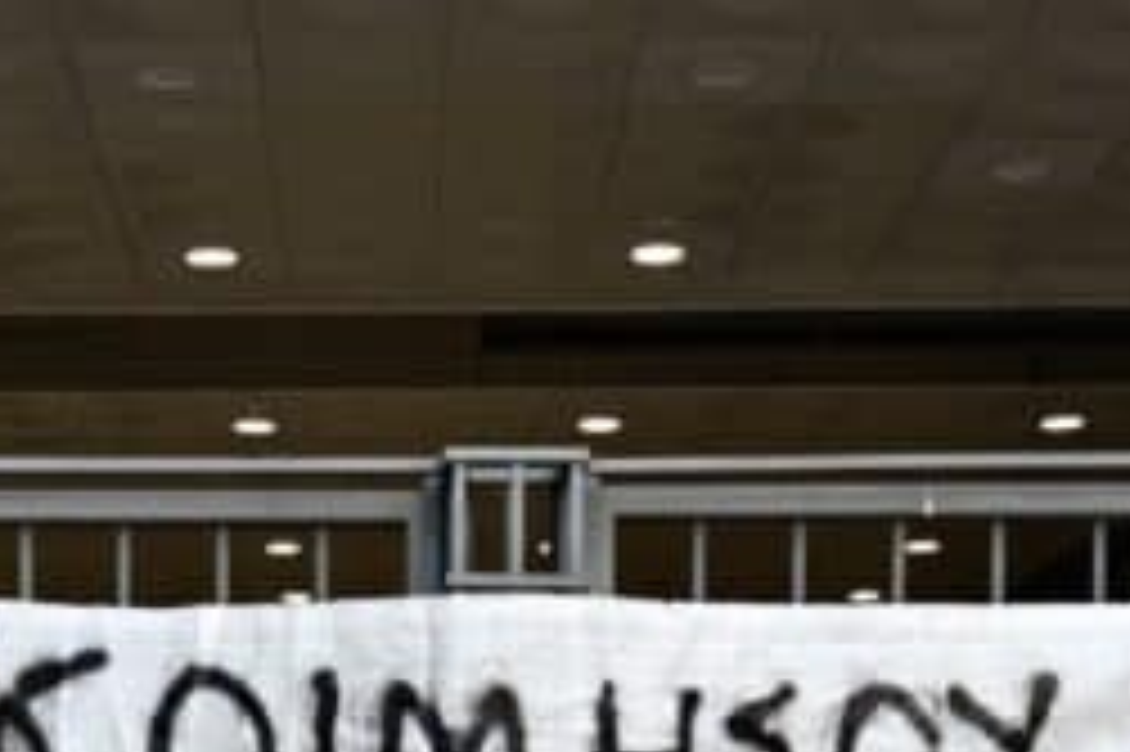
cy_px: 1148
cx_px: 302
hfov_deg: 21.0
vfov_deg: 13.3
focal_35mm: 97
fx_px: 3028
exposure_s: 1/640
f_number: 4
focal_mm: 31.5
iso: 500
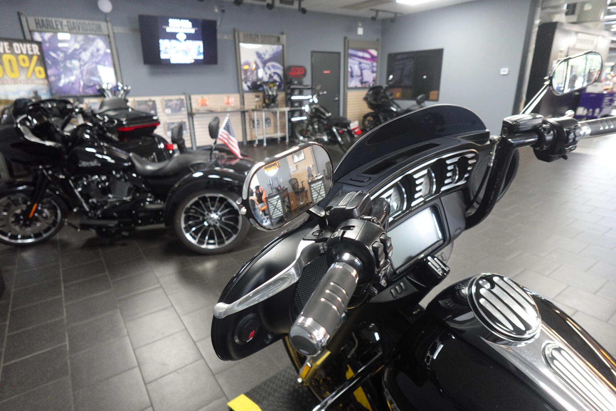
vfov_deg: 61.9
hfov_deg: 84.0
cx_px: 308
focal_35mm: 20
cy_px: 206
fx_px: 342
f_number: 2
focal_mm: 7.6
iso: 800
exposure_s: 1/80
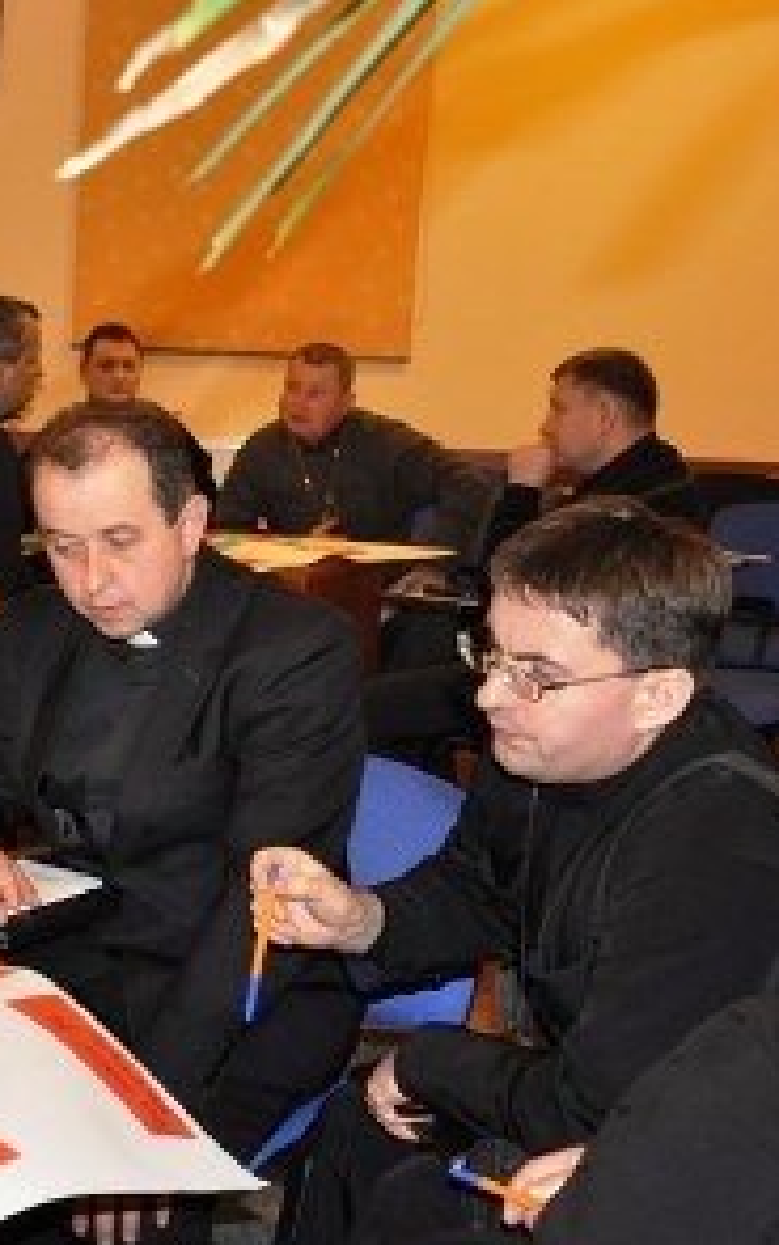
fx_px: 2201
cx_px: -174
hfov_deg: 18.9
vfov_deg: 31.6
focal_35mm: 65
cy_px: 661
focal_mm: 25
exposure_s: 1/60
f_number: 4.5
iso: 1000
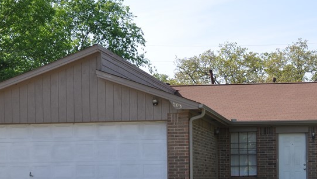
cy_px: 156
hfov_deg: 24.0
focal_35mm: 88
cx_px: 220
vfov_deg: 13.7
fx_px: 740
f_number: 9
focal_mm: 28
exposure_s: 1/320
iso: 200
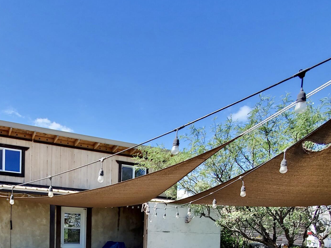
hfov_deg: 58.4
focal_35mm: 28
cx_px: 65
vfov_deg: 43.1
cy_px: 245
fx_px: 268
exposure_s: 1/465
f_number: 2.2
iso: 50
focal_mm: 1.8
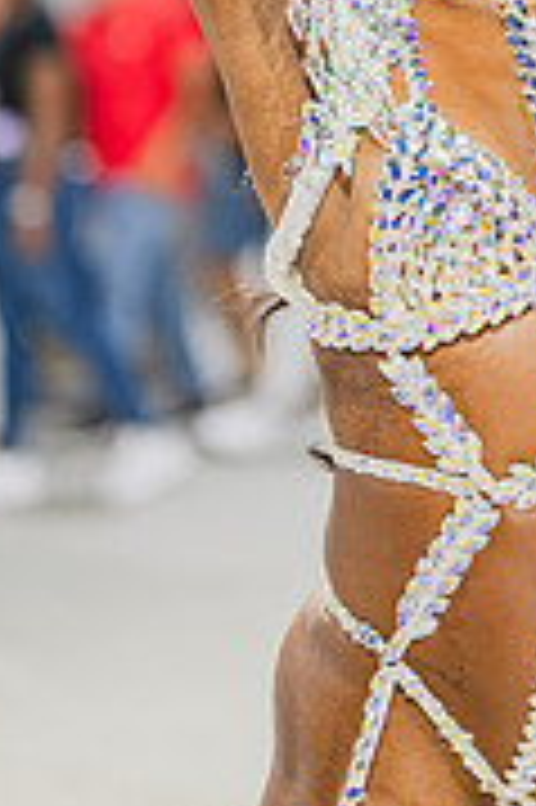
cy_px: -90
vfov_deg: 15.8
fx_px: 2819
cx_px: 392
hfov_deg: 10.8
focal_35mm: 126
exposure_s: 1/1000
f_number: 1.3
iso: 1600
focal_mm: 50
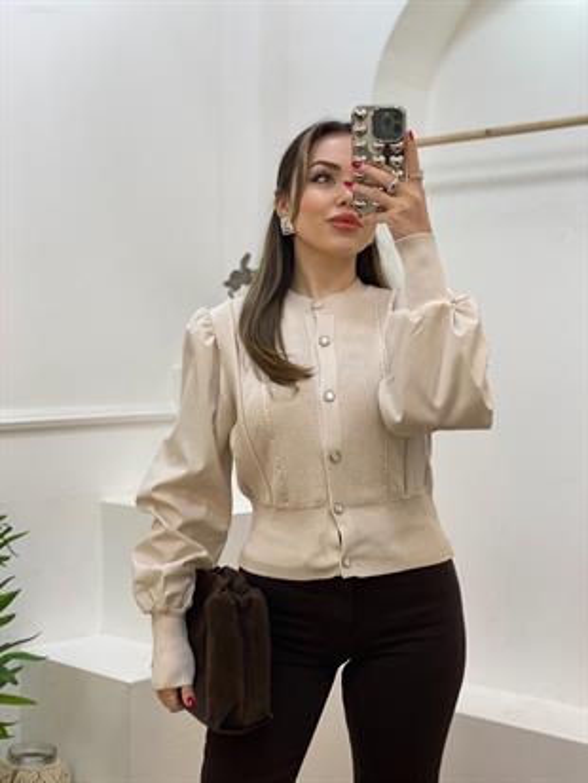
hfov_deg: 28.0
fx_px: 1177
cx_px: 294
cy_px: 392
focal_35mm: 52
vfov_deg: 36.8
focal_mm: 6
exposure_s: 1/100
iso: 80
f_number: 2
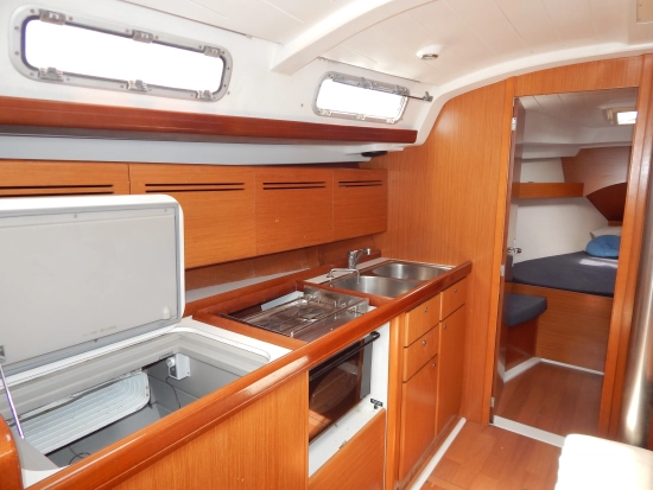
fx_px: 434
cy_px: 245
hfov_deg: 73.9
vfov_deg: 58.9
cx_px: 326
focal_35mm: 23
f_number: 3
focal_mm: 4
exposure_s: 1/80
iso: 125
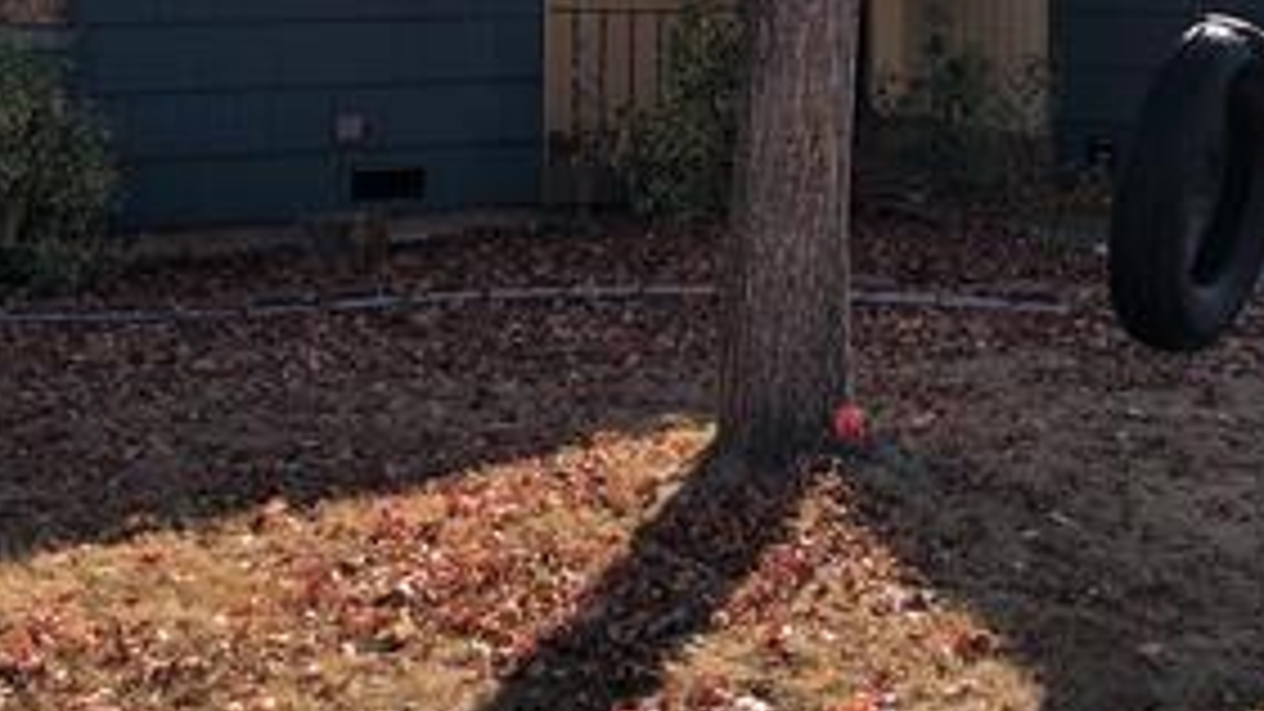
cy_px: -50
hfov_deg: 28.4
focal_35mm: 72
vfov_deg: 16.3
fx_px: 2413
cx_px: 1111
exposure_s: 1/979
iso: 20
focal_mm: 3.99
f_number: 1.8
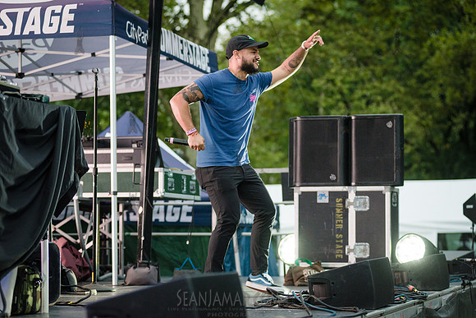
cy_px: 159
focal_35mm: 100
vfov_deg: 13.7
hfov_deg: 20.4
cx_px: 238
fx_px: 1322
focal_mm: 100
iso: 2000
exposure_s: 1/200
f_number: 4
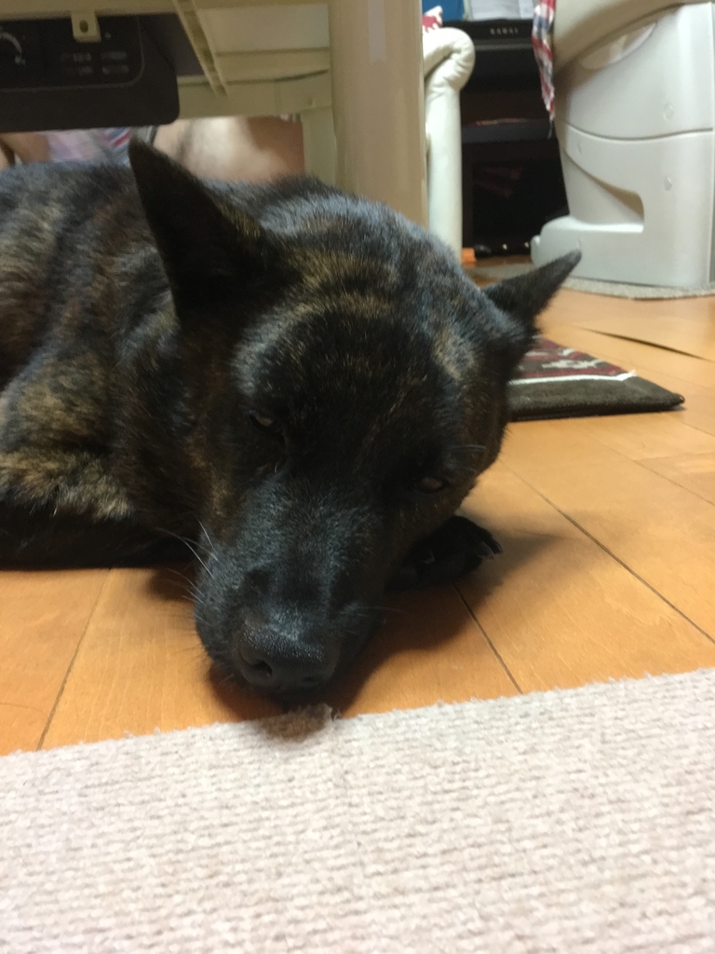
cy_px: 477
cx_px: 358
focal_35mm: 29
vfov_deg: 61.7
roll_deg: +2.9
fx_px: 799
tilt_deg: -16.1
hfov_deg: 48.2
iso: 200
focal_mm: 4.15
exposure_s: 1/20
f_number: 2.2
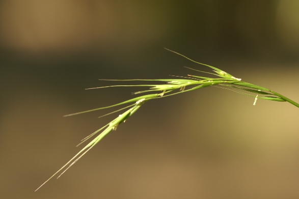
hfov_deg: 13.7
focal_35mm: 150
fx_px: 1244
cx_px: 150
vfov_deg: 9.1
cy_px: 100
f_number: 3.5
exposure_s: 1/640
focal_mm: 100
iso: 100
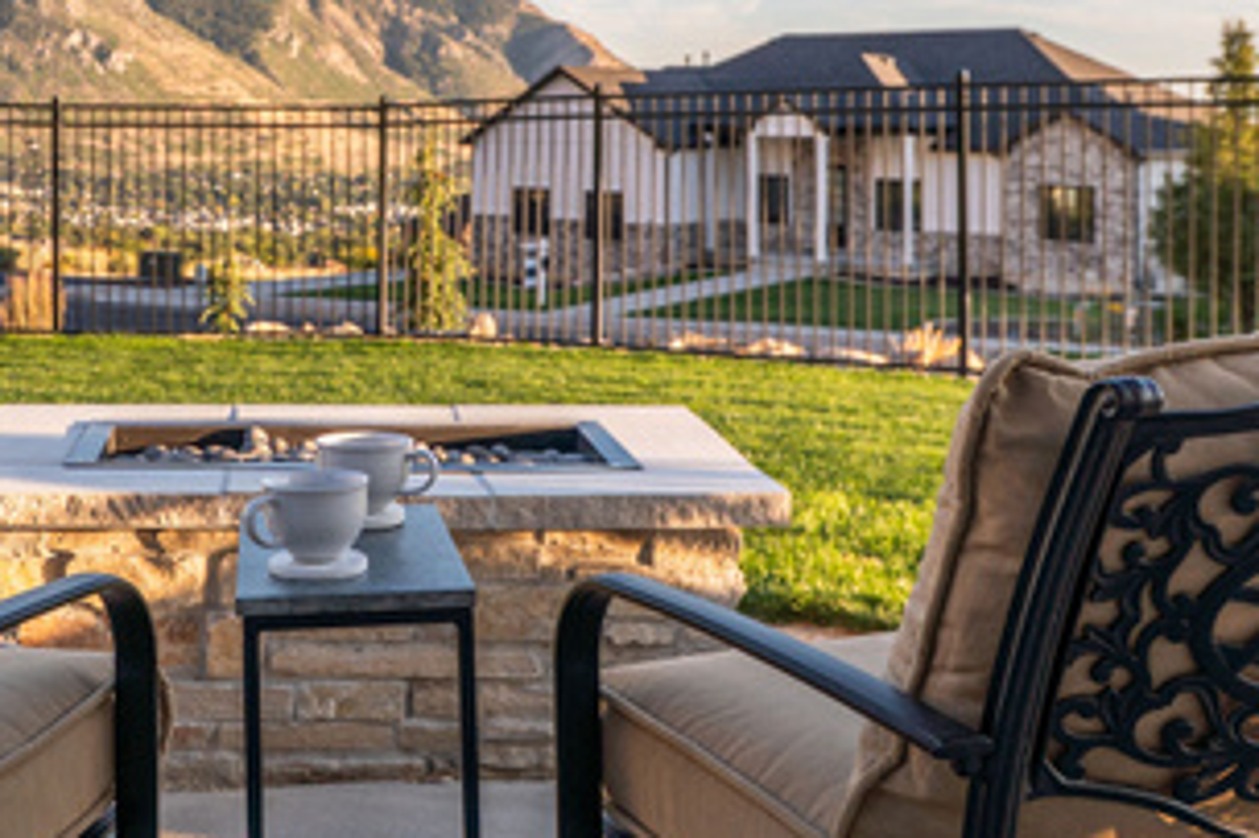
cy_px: 120
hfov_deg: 37.8
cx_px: 293
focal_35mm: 51
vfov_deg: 25.8
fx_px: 1783
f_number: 5
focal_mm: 24
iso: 100
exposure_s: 1/500
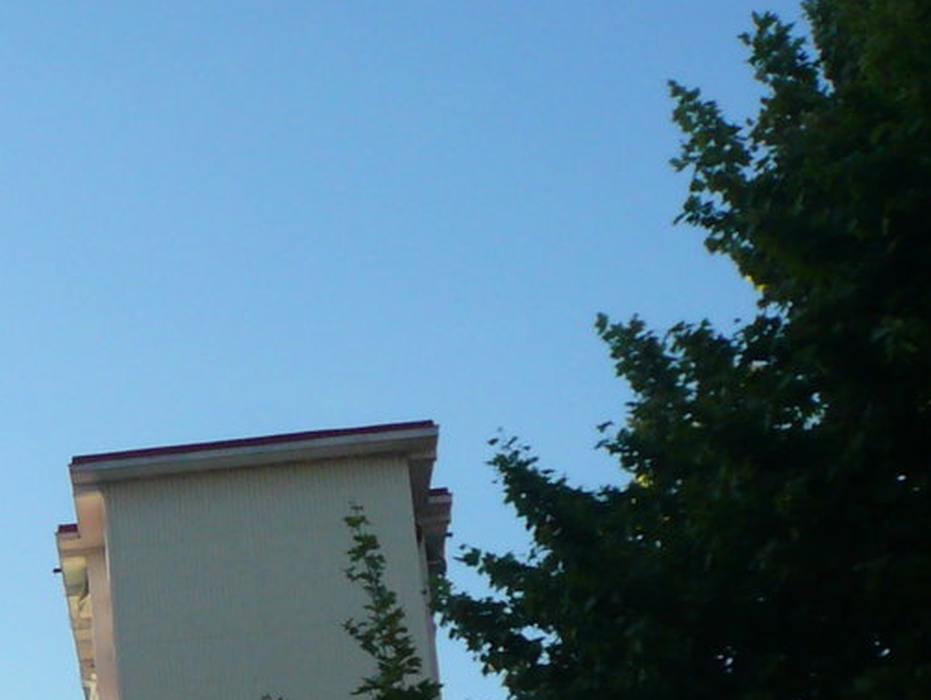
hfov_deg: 20.5
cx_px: -200
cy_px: 1031
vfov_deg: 15.4
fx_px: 2395
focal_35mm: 89
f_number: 8
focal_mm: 4.6
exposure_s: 1/160
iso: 100
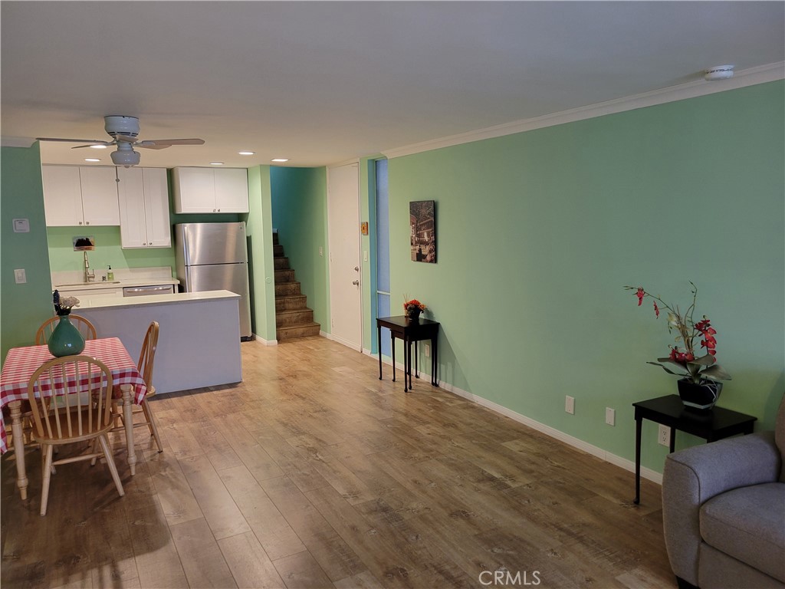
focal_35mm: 26
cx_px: 392
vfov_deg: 53.1
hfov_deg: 67.3
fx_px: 590
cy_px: 294
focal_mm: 5.4
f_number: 1.8
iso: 250
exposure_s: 1/40
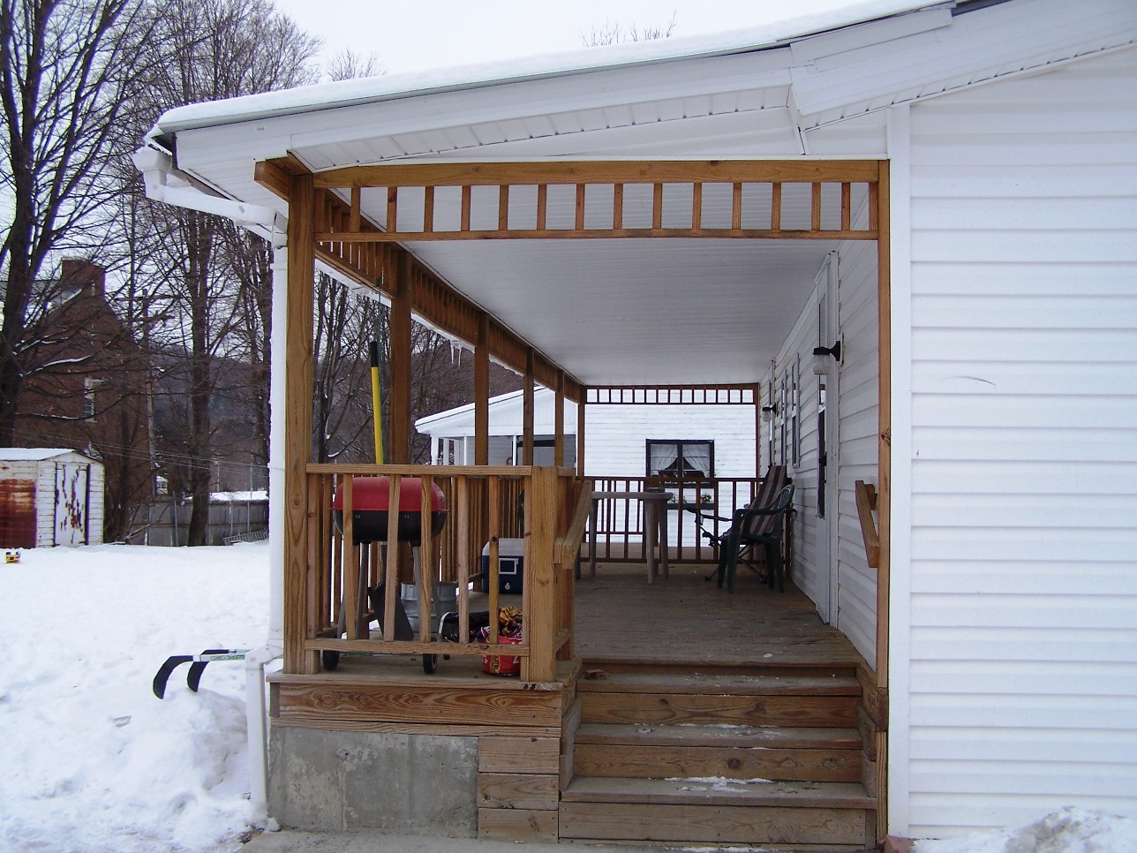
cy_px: 426
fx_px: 1248
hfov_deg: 49.0
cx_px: 568
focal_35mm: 38
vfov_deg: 37.7
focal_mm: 6.3
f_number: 2.8
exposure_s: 1/250
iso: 80
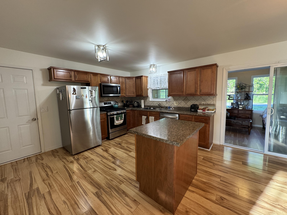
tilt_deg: -4.2
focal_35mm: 14
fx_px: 116
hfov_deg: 102.1
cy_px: 108
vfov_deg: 85.7
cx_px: 144
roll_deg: +1.4
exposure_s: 1/60
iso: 200
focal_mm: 2.22
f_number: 2.2
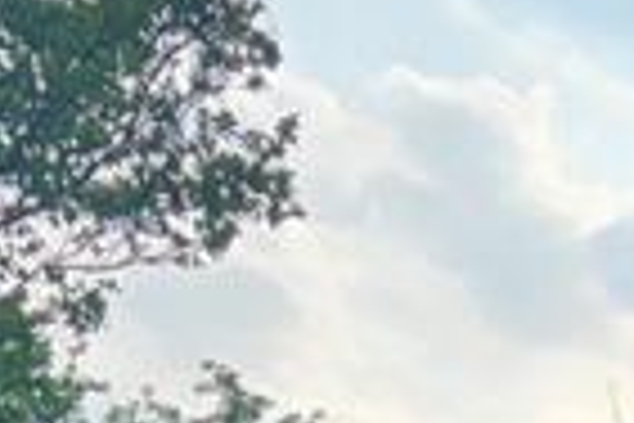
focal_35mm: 98
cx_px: 535
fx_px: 1726
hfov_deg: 20.5
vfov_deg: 10.1
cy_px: 1296
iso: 50
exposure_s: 1/707
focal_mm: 2.2
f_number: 2.2
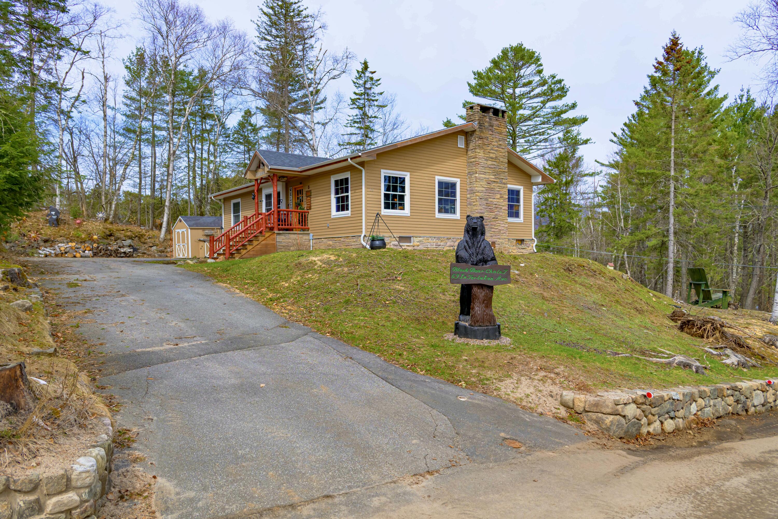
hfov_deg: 73.7
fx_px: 519
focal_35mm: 24
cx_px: 389
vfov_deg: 53.1
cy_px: 260
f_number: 4
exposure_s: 1/6400
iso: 500
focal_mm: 24
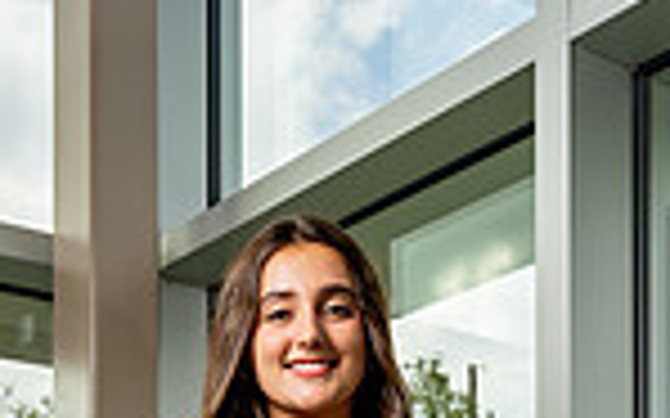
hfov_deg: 24.8
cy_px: 953
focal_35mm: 83
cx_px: 202
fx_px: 1515
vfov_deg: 12.7
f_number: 5.6
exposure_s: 1/250
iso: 100
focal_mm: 27
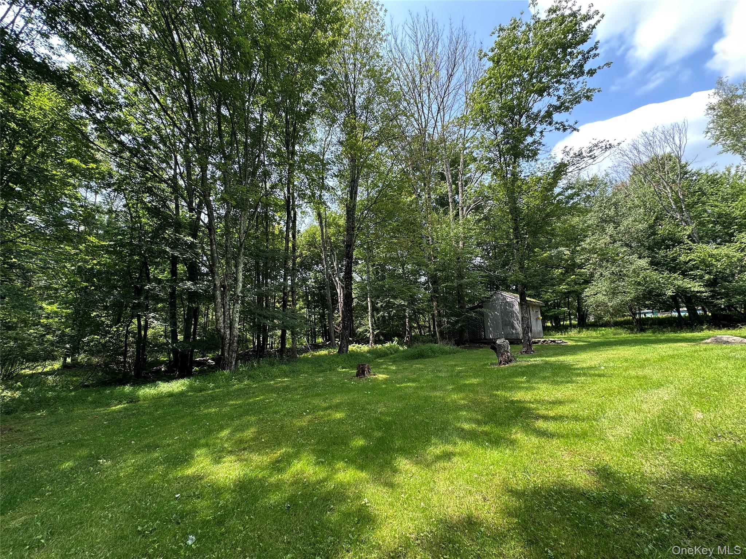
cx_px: 373
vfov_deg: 85.7
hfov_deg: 102.1
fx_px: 302
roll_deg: -0.8
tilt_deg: +13.4
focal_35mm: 14
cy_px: 280
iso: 40
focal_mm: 2.22
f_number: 2.2
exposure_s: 1/236
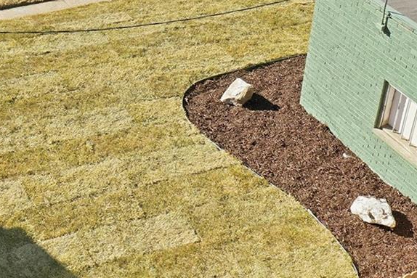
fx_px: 904
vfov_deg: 17.2
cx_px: 49
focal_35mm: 78
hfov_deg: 25.3
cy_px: 26
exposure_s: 1/240
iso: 100
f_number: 5
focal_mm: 10.3
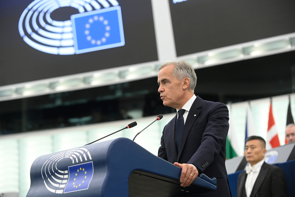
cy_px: 98
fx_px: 803
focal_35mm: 98
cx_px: 148
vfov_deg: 14.0
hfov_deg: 20.8
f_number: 3.2
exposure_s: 1/250
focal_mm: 98
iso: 2000
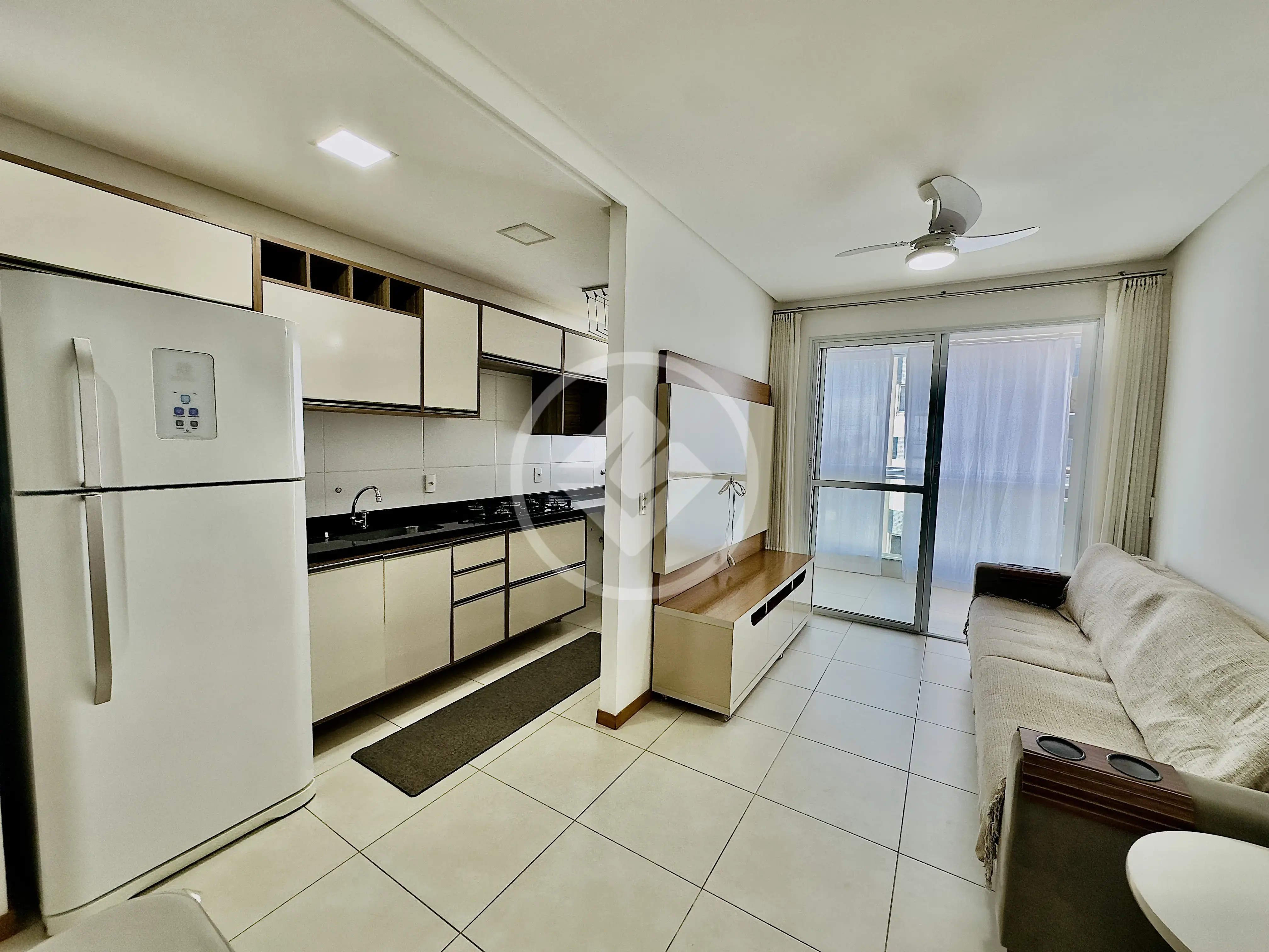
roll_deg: -1.6
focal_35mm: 14
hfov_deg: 102.1
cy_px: 476
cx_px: 634
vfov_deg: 85.7
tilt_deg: -5.2
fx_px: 513
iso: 100
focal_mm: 2.22
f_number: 2.2
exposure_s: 1/120
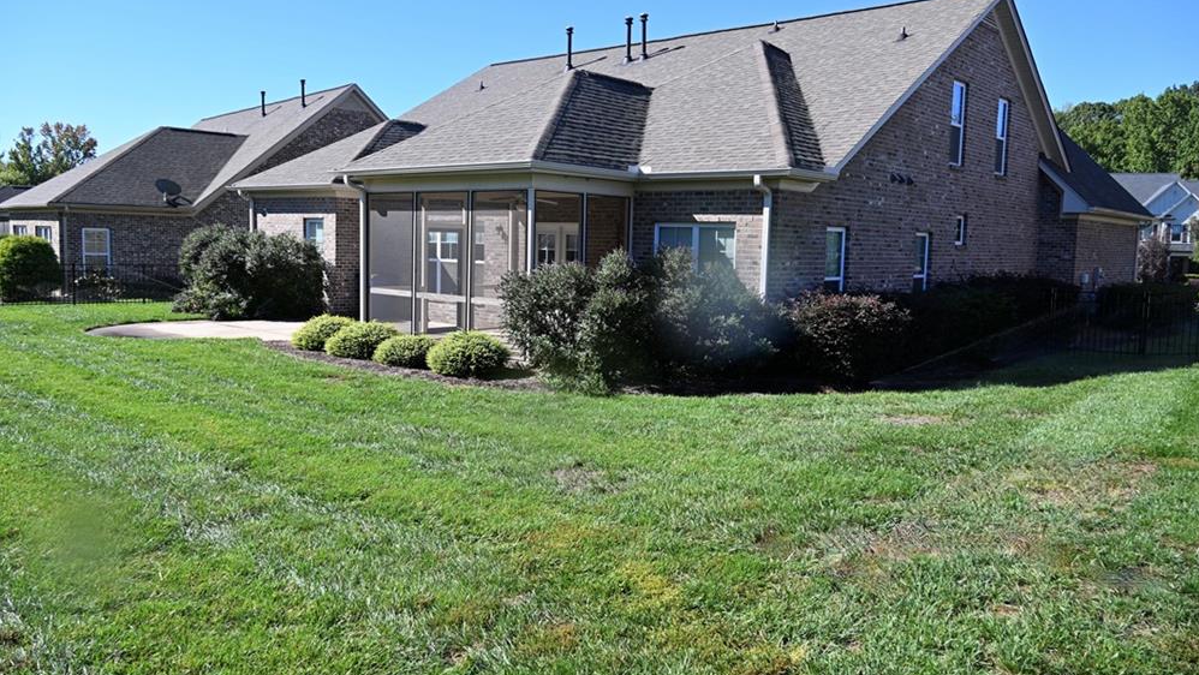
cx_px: 595
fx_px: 922
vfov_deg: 40.2
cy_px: 323
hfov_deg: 66.1
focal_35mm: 29
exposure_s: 1/250
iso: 100
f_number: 5.6
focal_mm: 18
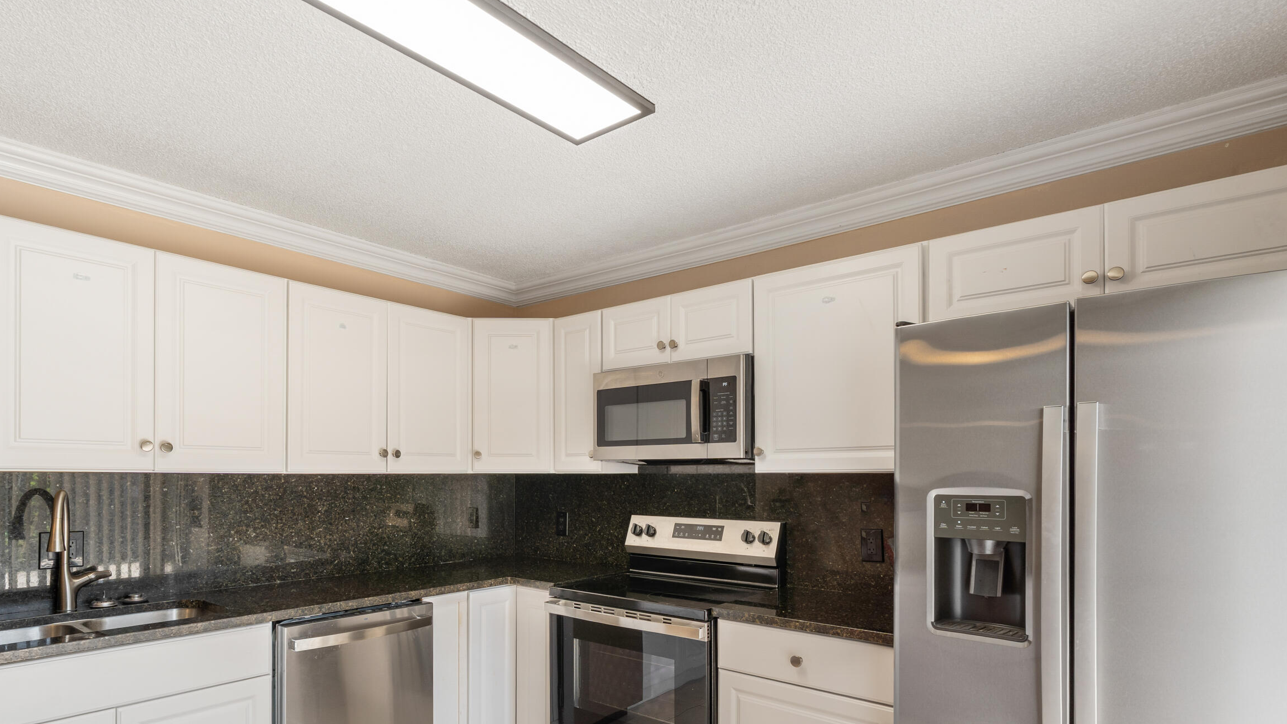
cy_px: 477
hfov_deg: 89.2
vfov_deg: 57.2
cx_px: 568
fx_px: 648
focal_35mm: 19
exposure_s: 1/13
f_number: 9
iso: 250
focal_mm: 14
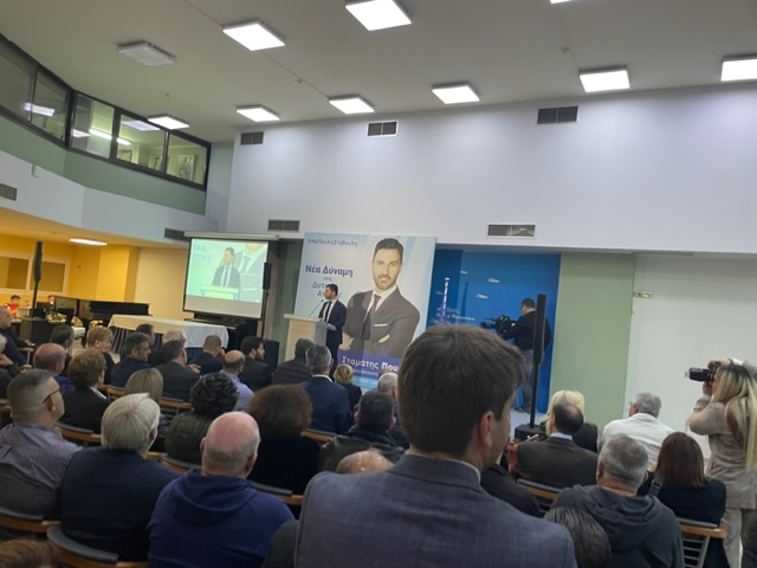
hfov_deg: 67.3
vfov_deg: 53.1
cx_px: 378
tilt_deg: +2.1
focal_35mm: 26
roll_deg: -4.6
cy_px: 284
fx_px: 569
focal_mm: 4.2
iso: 160
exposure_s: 1/50
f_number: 1.6
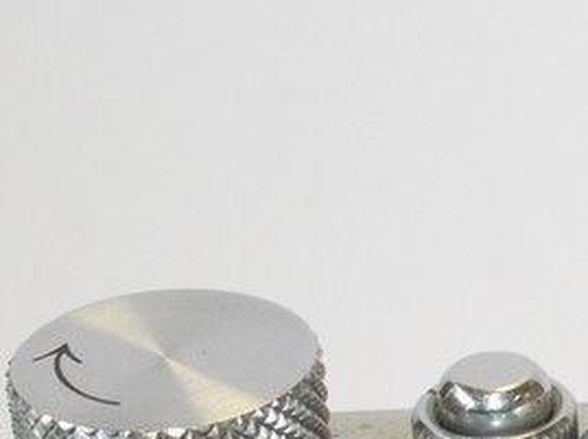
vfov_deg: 5.5
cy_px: 721
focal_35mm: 268
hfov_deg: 7.2
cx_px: 1099
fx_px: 4546
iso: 800
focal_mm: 30
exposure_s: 1/50
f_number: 10
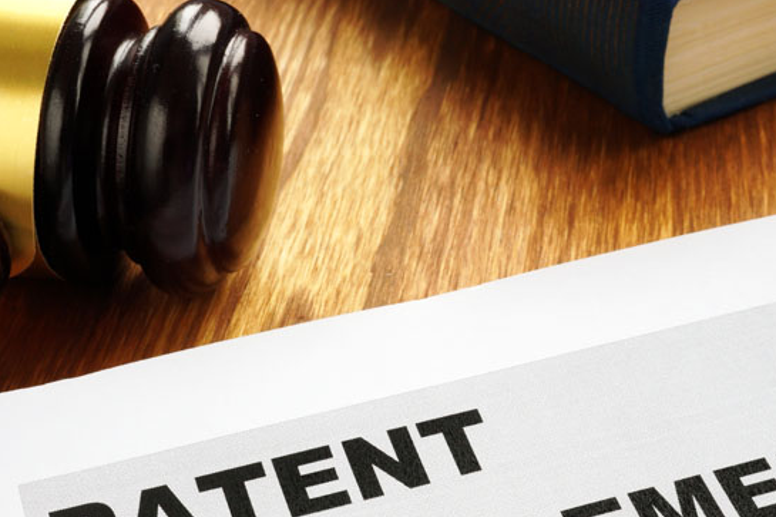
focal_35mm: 66
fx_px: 1422
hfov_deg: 30.5
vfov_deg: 20.5
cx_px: 363
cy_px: 352
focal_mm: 30
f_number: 20
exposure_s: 1/2.5
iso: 200
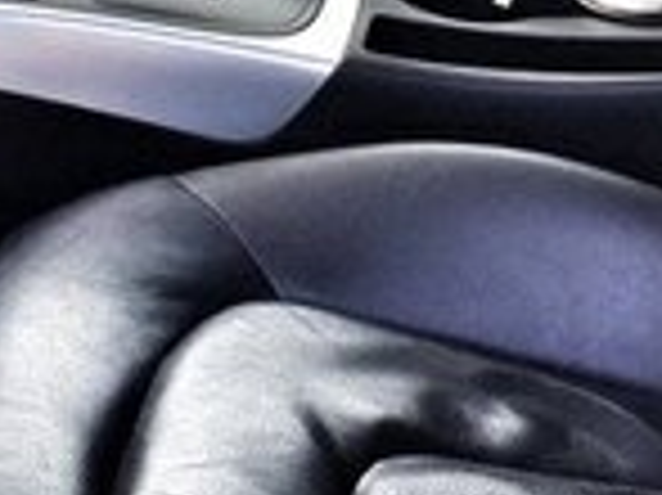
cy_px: -308
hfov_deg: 15.2
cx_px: 248
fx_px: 2484
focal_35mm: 130
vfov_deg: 10.9
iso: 25
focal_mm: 4.15
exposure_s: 1/100
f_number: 2.2
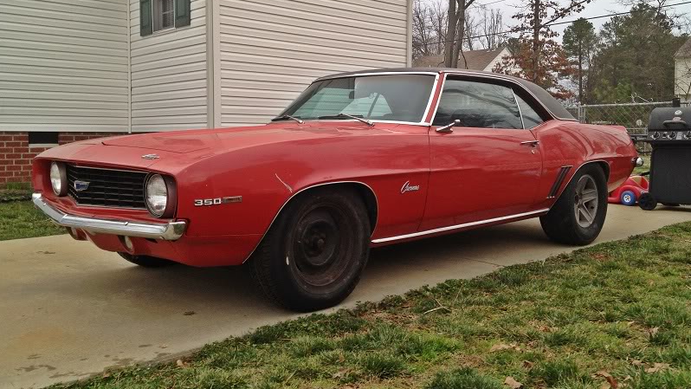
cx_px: 346
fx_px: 715
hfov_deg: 51.6
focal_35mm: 39
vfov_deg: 30.4
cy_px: 170
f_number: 2.4
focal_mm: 4.3
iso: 64
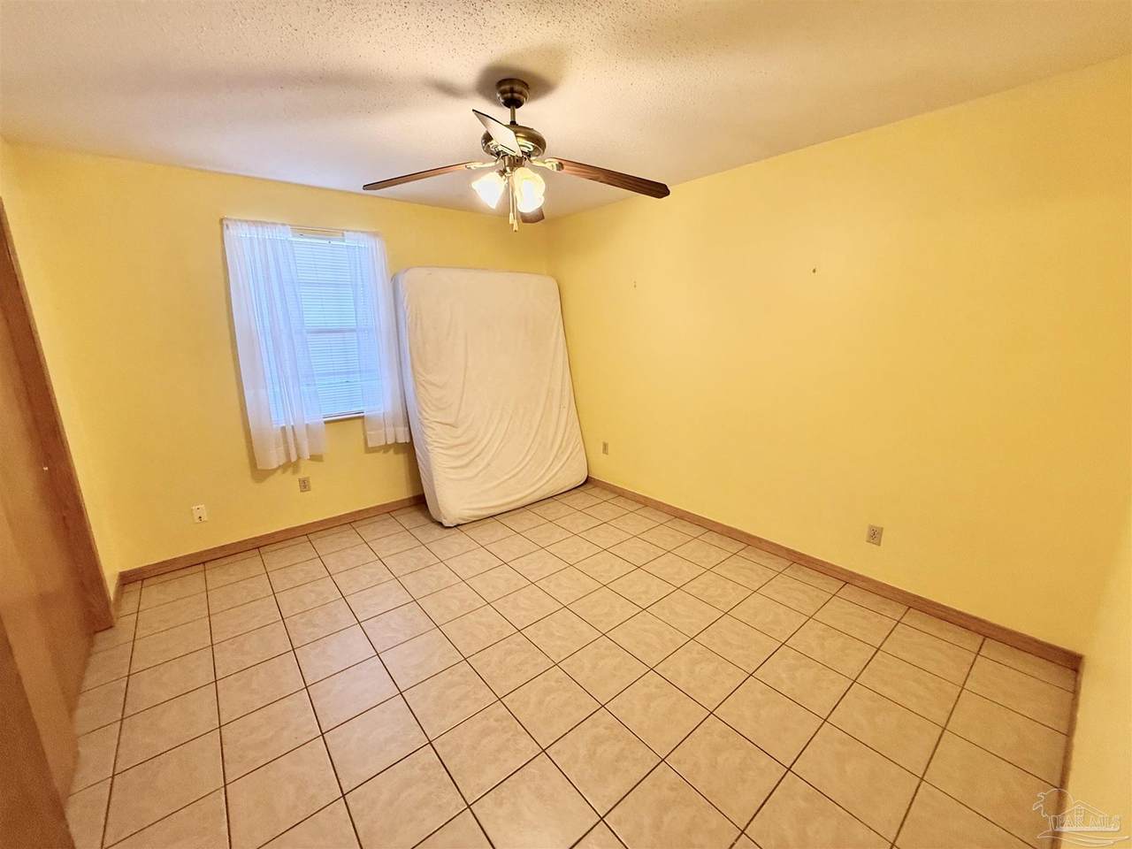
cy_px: 424
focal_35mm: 14
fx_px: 458
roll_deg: +1.4
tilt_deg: -12.3
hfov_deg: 102.1
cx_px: 566
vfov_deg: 85.7
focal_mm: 2.22
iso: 320
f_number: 2.2
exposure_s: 1/60
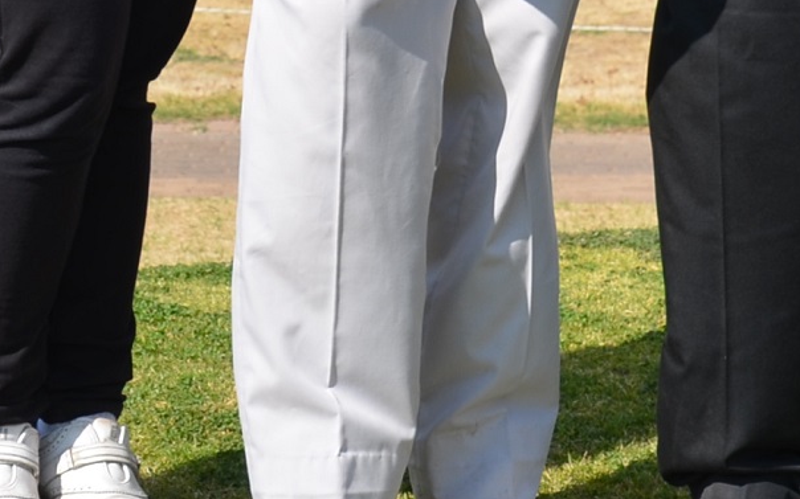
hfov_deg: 12.6
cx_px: 799
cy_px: -347
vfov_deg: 7.8
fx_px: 3578
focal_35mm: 164
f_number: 8
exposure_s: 1/250
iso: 100
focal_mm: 25
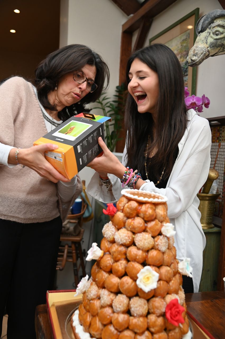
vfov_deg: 48.5
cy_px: 170
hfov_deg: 33.4
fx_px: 375
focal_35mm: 40
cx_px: 112
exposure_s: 1/125
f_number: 4
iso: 800
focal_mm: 40
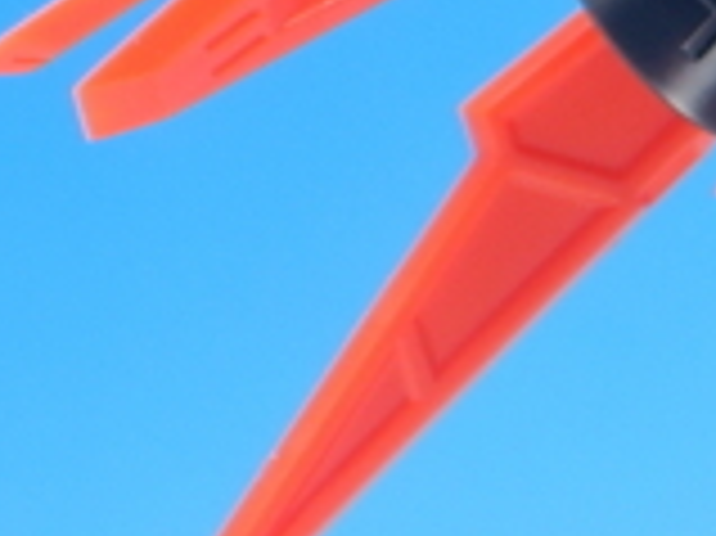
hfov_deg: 4.3
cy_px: 23
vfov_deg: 3.3
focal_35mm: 454
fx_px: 9383
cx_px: 1288
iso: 80
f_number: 8
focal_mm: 25.5
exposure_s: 1
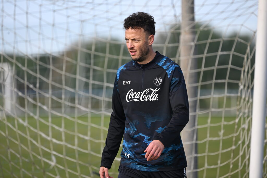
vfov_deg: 3.4
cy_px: 89
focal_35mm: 400
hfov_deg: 5.2
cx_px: 134
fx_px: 2967
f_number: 5.6
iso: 500
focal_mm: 400
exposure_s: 1/1250
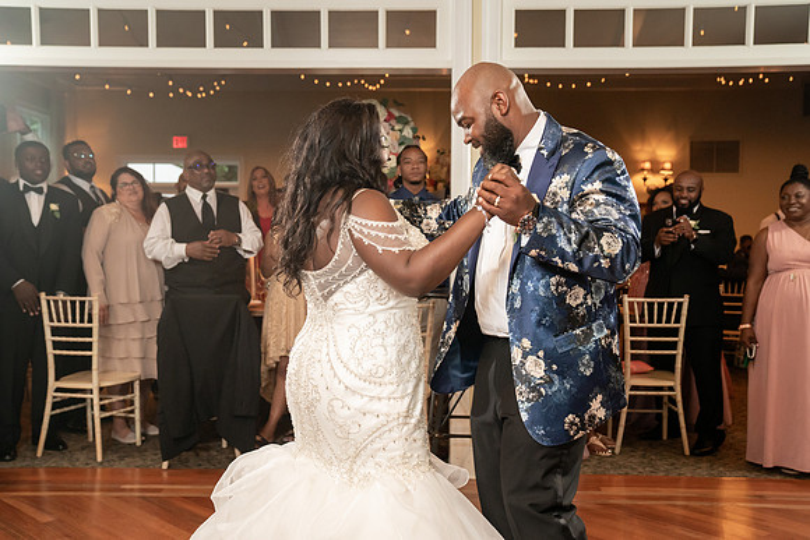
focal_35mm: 38
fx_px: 860
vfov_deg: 34.9
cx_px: 396
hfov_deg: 50.4
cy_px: 268
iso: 4000
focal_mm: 37
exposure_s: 1/200
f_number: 4
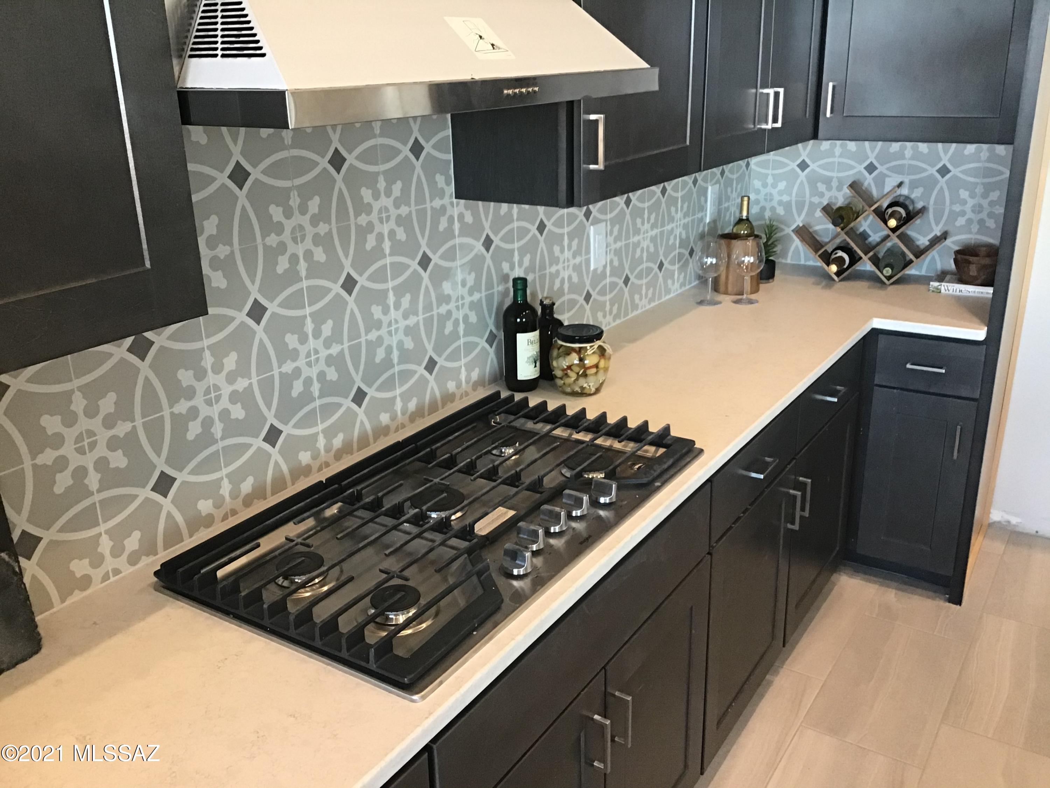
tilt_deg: -20.0
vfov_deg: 45.4
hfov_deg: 58.4
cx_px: 525
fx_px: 940
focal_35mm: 31
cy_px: 394
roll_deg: +0.9
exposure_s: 1/30
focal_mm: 3.3
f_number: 2.4
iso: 125
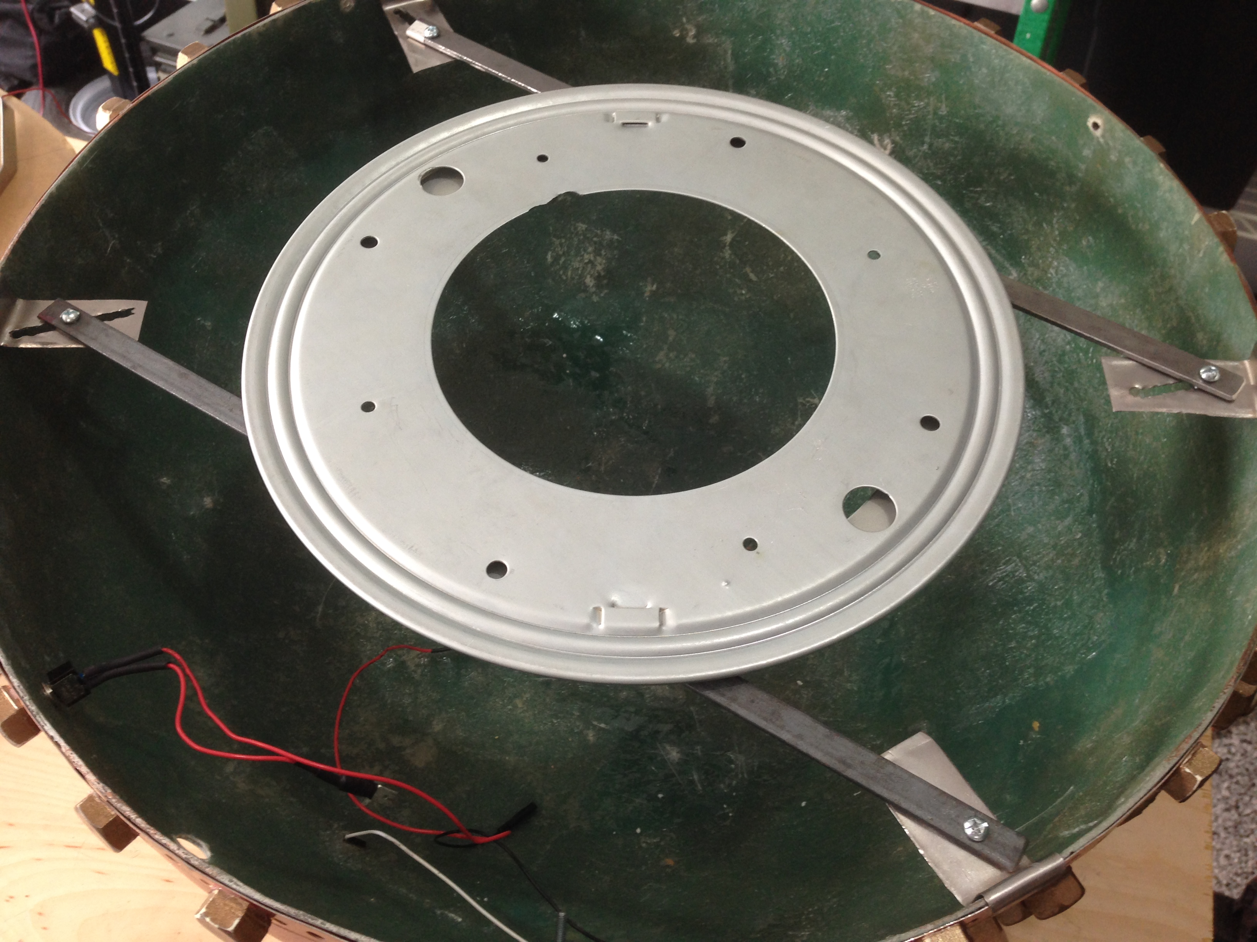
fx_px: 1198
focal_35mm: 33
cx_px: 628
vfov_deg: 42.9
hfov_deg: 55.4
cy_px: 471
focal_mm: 4.12
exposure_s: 1/20
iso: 64
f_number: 2.4
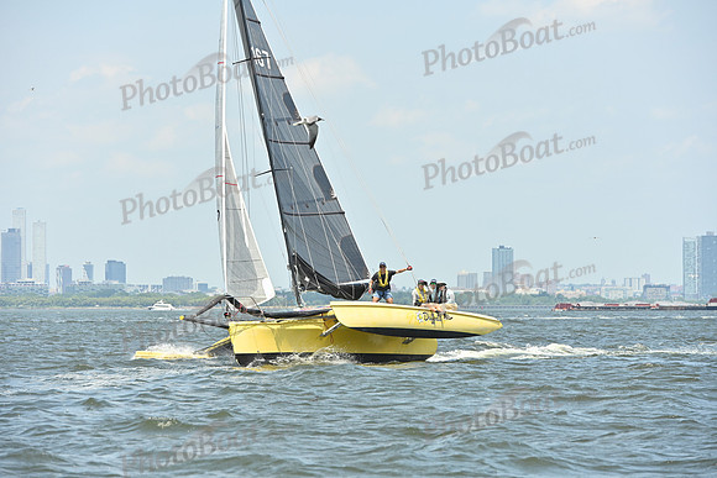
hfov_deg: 12.1
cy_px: 239
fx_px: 3386
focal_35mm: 170
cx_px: 358
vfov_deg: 8.1
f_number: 6.3
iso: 320
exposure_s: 1/1250
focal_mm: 170
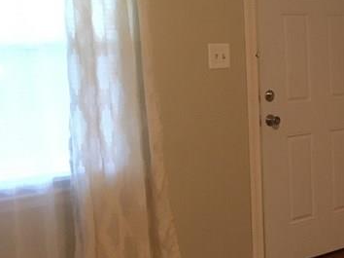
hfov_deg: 20.7
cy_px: 119
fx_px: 834
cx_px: 474
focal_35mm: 84
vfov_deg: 17.5
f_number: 2.2
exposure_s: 1/24
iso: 200
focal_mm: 4.15
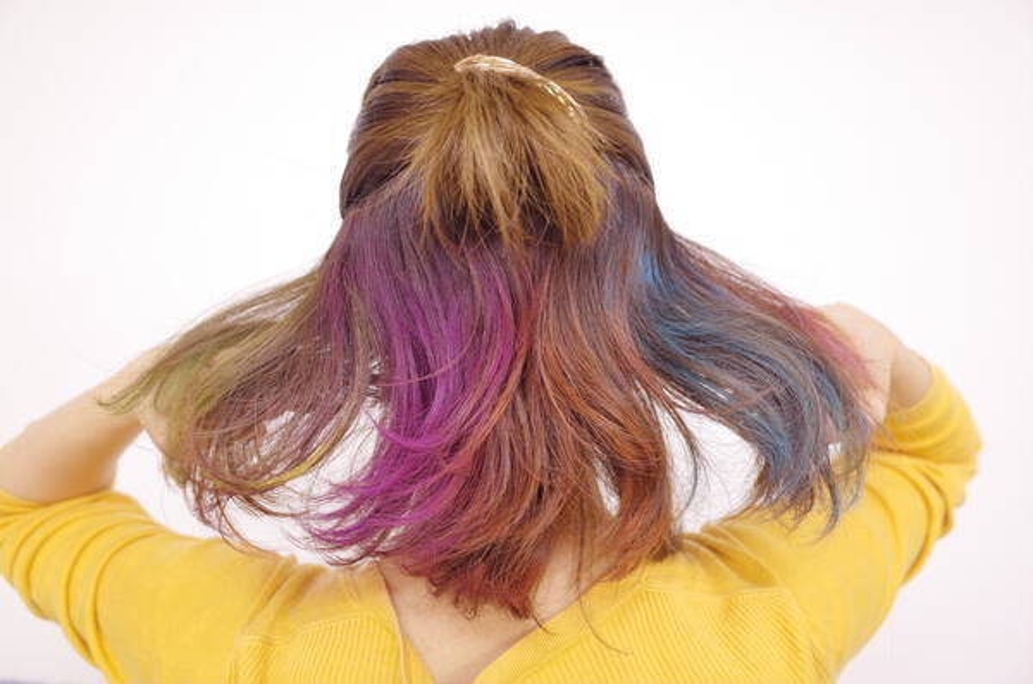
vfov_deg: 46.2
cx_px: 516
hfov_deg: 65.6
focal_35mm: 28
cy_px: 342
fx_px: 802
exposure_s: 1/40
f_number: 2.8
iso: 560
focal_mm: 18.3
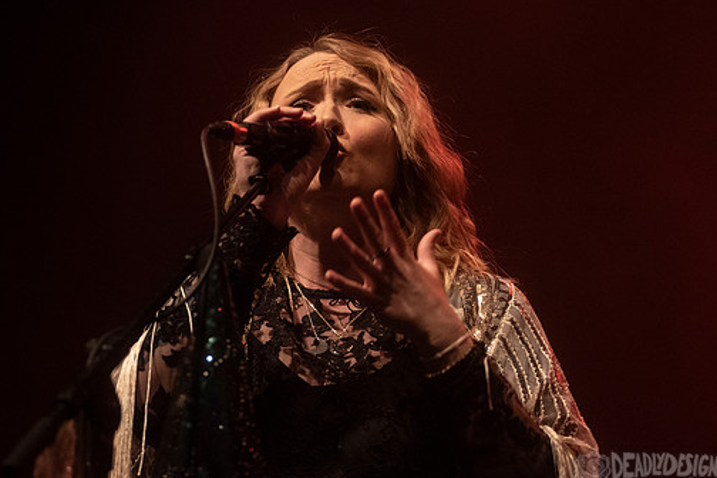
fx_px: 2848
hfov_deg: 14.3
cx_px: 312
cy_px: 160
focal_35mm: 143
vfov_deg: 9.6
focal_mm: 100
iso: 2500
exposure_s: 1/200
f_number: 3.2
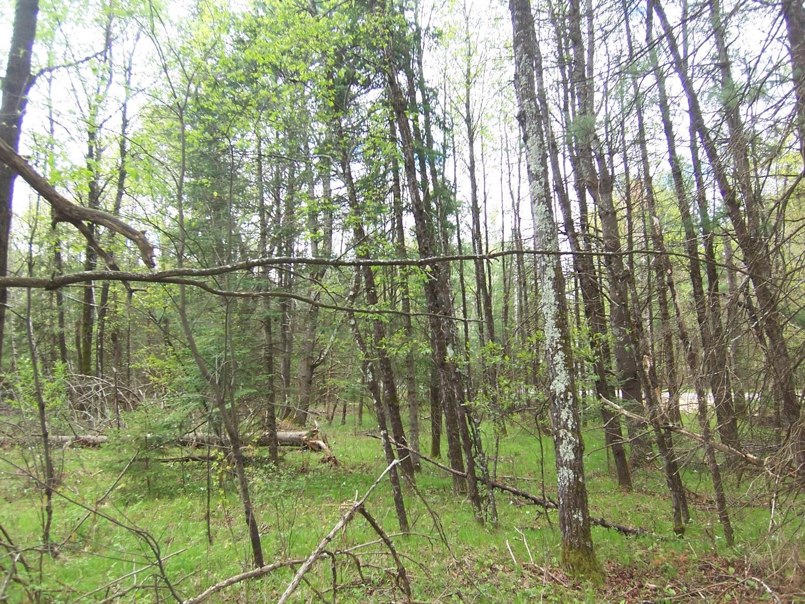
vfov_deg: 58.9
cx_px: 402
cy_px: 302
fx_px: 535
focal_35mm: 23
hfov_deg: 73.9
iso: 64
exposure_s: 1/100
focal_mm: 3.8
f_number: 2.8
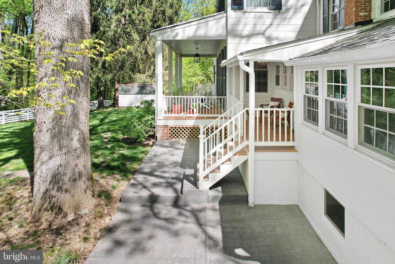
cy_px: 132
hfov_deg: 78.6
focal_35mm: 22
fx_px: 241
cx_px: 198
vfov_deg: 57.2
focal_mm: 8.38
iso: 100
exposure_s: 1/1250
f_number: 2.8
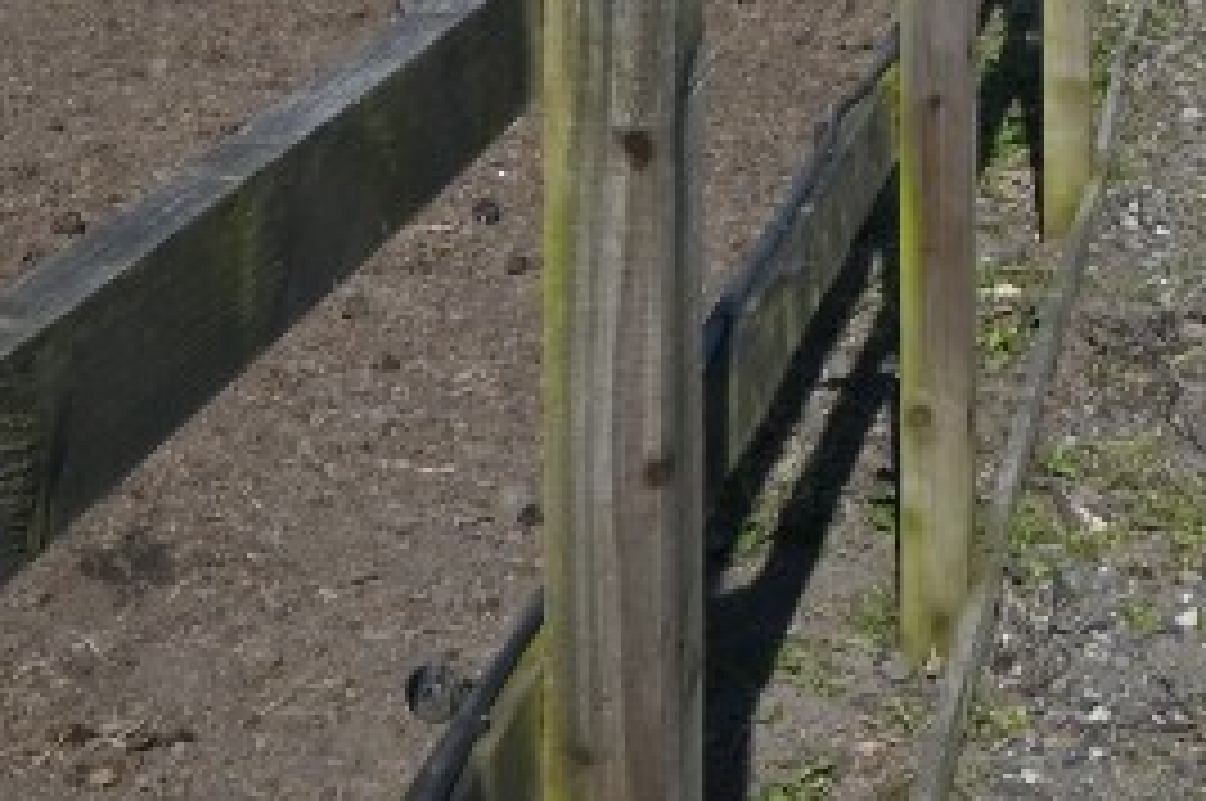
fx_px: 3647
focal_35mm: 109
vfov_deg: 11.5
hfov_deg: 17.4
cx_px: 1636
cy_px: -698
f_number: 13
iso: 320
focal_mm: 18
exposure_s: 1/640
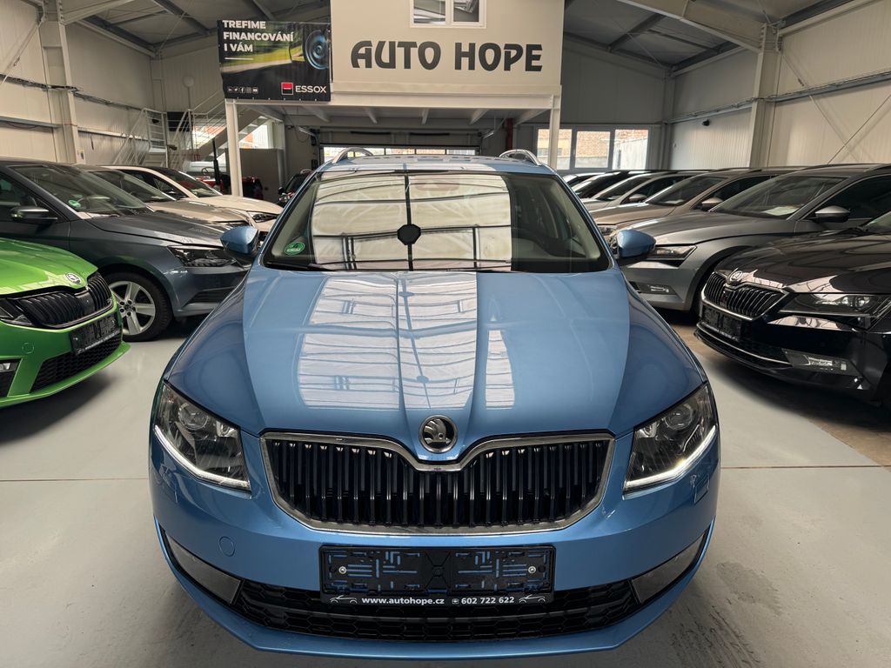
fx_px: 618
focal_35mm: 24
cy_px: 334
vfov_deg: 56.8
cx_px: 446
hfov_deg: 71.6
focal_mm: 6.76
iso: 50
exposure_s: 1/123
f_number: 1.78
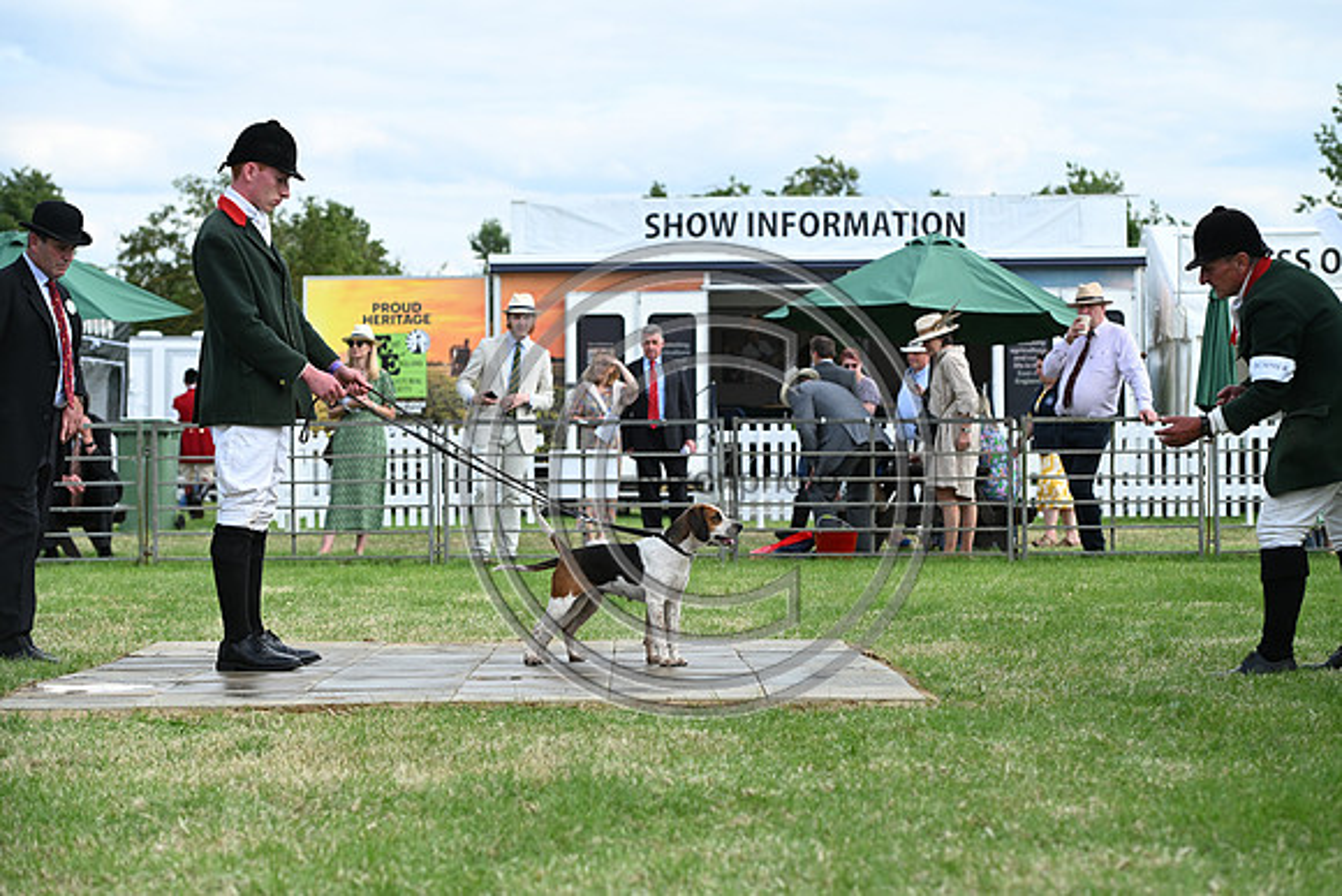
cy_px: 448
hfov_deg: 23.6
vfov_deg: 15.9
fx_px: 3206
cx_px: 671
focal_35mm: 86
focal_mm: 86
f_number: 4.5
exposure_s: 1/1000
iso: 400
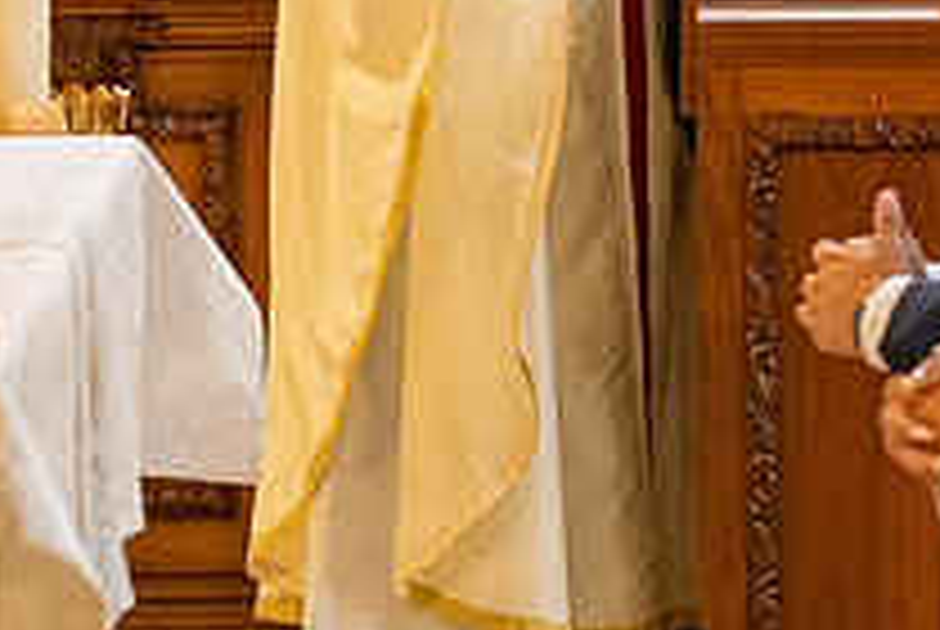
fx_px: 7975
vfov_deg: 4.5
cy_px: -187
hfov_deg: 6.7
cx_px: 720
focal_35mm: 305
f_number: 4
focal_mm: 110
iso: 3200
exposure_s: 1/200
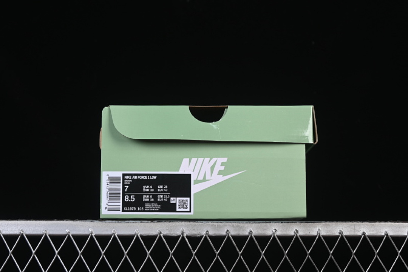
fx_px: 850
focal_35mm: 75
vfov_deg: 18.2
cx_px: 204
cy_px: 136
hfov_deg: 27.0
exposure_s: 1/100
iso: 160
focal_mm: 50
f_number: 8
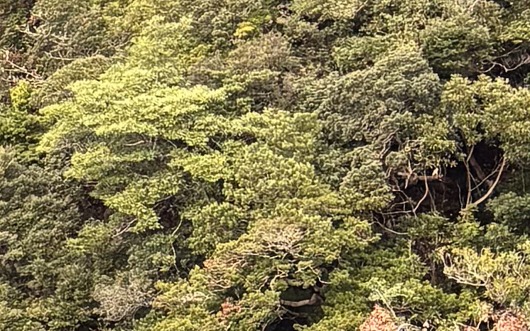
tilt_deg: -9.8
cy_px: 464
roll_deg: -2.9
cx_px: -751
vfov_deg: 6.2
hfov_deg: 9.0
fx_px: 3047
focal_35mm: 211
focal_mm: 5.96
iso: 50
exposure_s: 1/411
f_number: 1.6
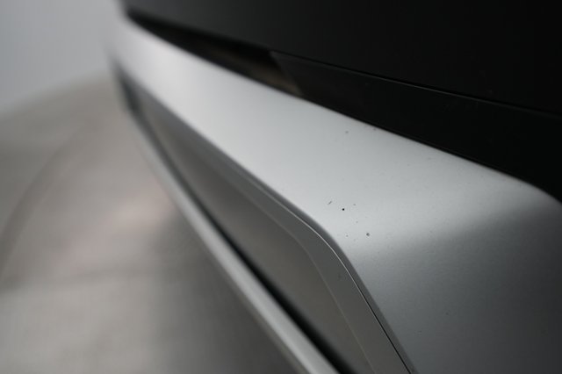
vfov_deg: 46.4
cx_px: 281
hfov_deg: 65.5
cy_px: 187
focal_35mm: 28
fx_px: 437
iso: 1600
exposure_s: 1/80
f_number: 4.5
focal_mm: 28
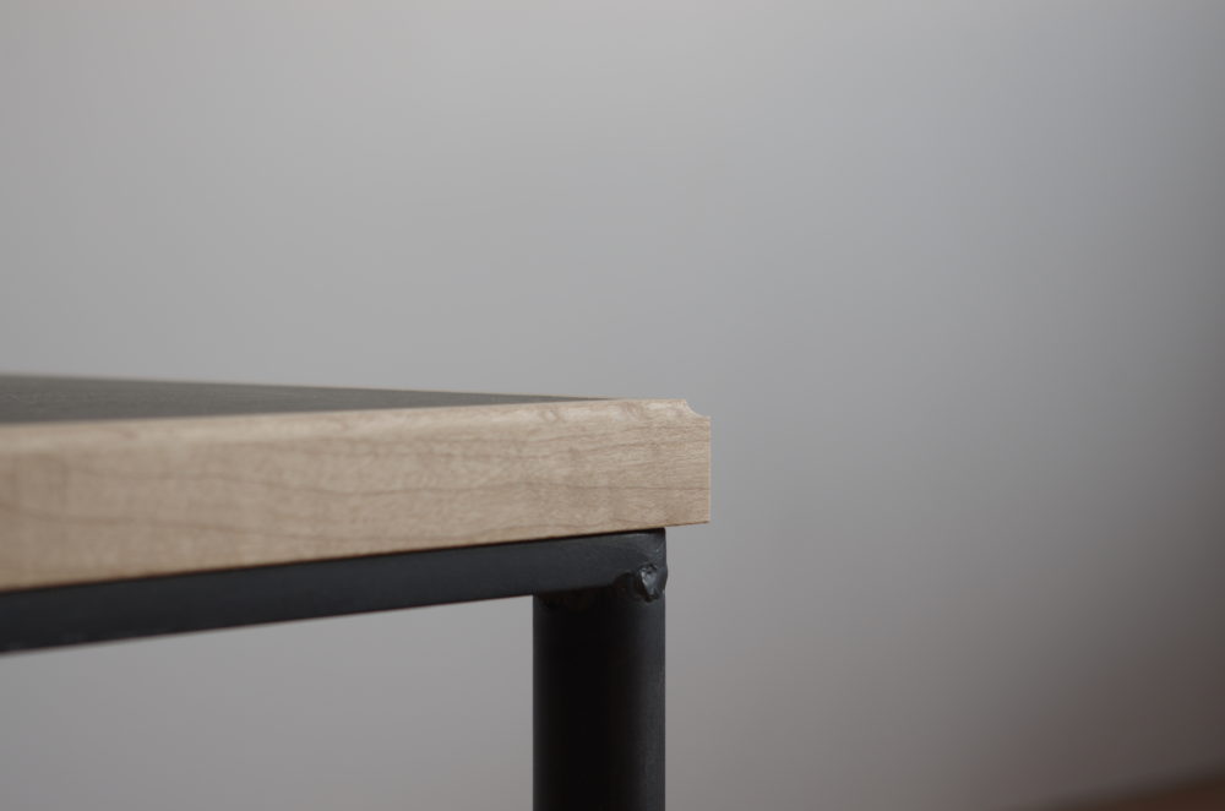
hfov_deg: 24.7
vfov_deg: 16.5
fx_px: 2801
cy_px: 406
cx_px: 612
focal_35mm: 82
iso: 100
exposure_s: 1/8
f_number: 8
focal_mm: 55
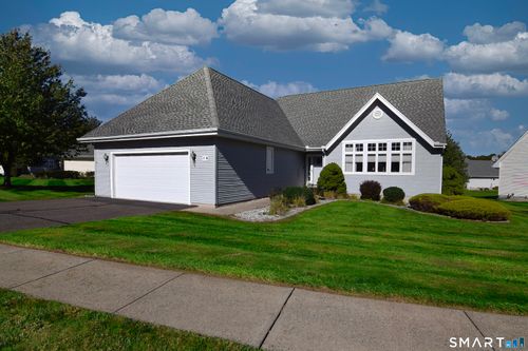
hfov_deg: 95.0
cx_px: 264
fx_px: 242
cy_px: 176
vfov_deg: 72.0
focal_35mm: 16
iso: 280
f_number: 22
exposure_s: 1/180
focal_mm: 11
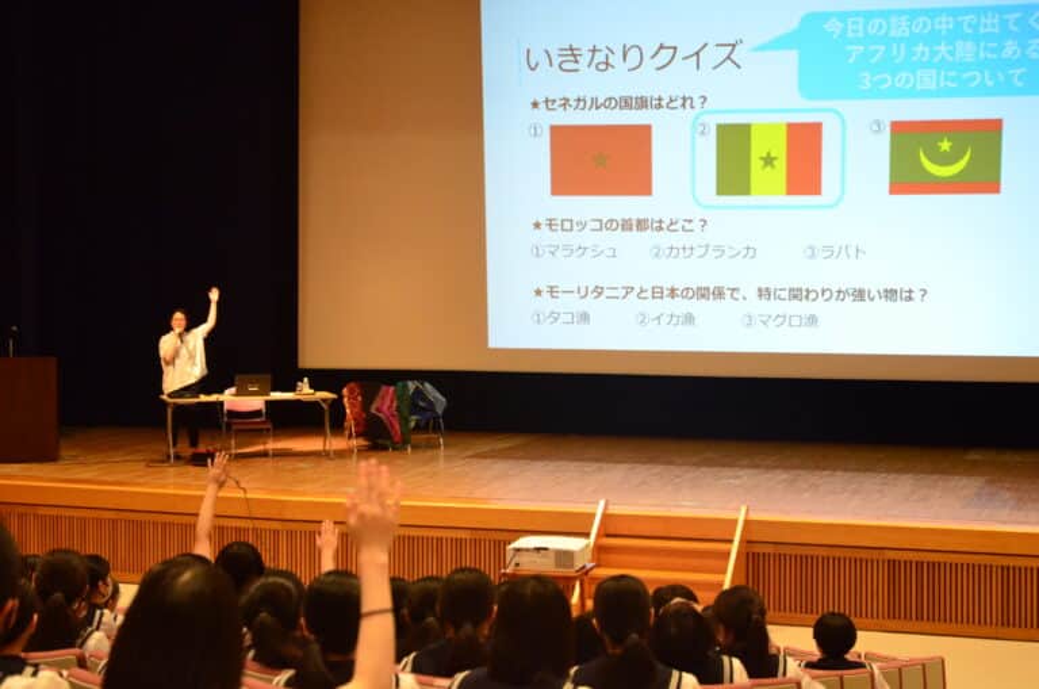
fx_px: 2074
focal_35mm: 72
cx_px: 520
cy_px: 344
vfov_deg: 18.9
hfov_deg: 28.1
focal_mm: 48
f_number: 4.5
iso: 2500
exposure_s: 1/50
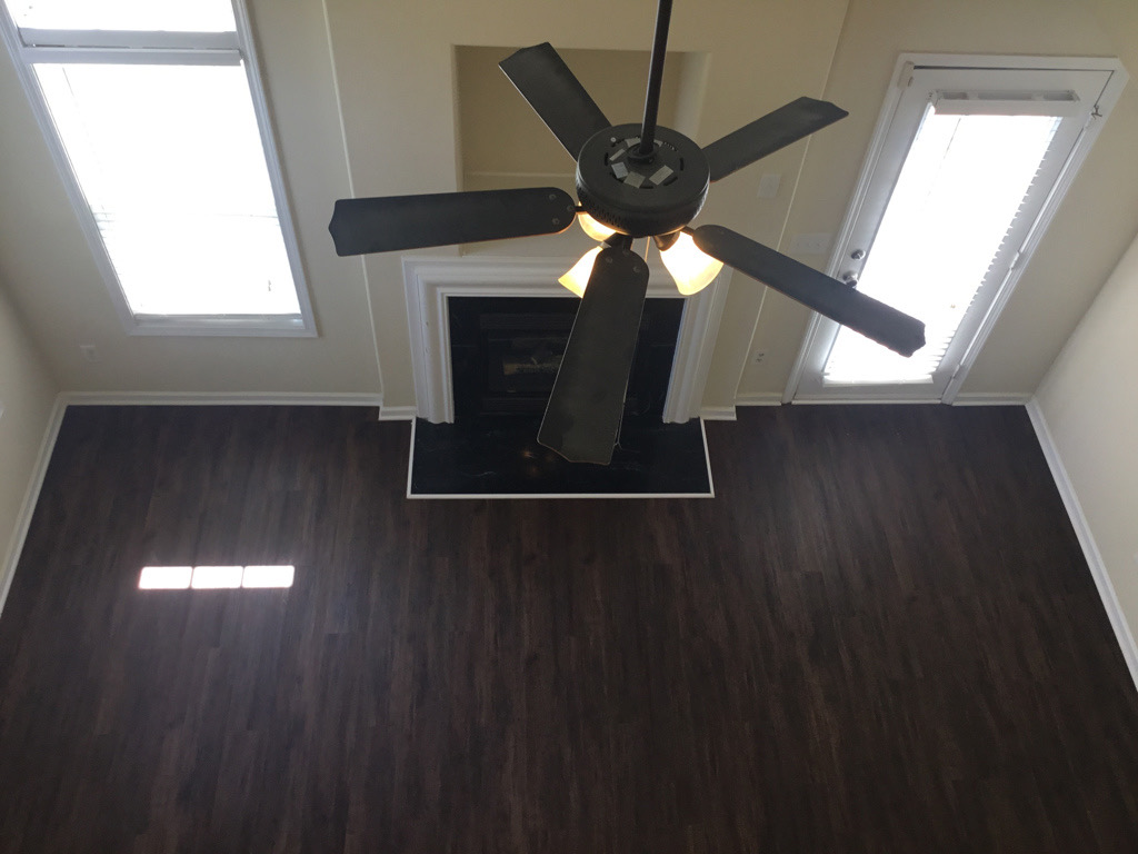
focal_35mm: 31
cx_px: 569
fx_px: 1019
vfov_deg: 45.4
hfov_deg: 58.4
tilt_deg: -53.5
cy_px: 427
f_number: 2.4
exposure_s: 1/60
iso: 32
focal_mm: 3.3
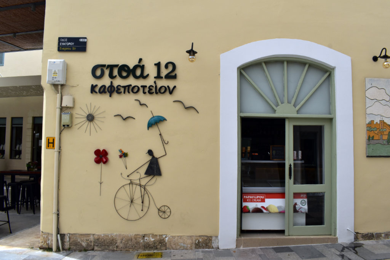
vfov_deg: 47.9
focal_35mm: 27
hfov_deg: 67.4
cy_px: 130
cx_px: 195
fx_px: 293
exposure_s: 1/500
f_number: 11
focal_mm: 18
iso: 360
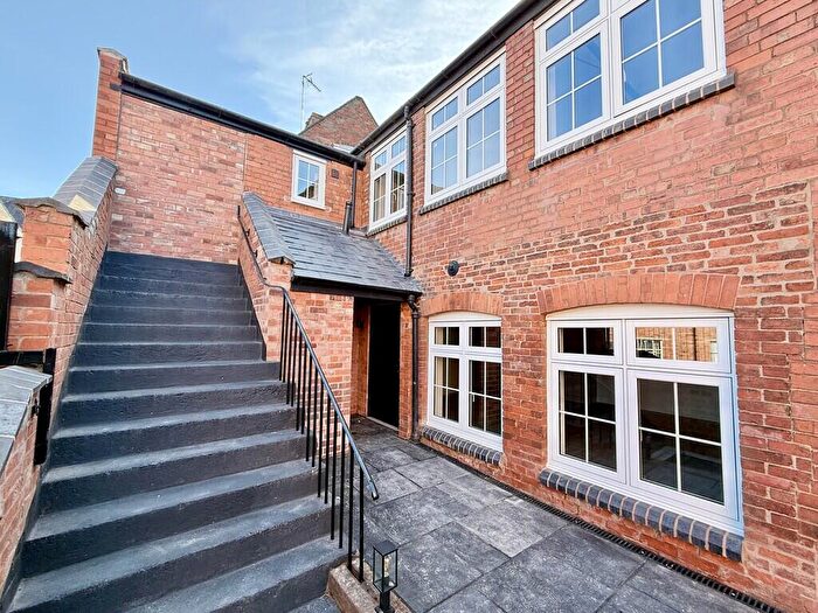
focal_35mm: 14
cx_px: 409
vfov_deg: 85.7
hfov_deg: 102.1
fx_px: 331
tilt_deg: +5.5
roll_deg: +0.2
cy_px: 306
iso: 64
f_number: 2.2
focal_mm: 2.22
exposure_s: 1/161
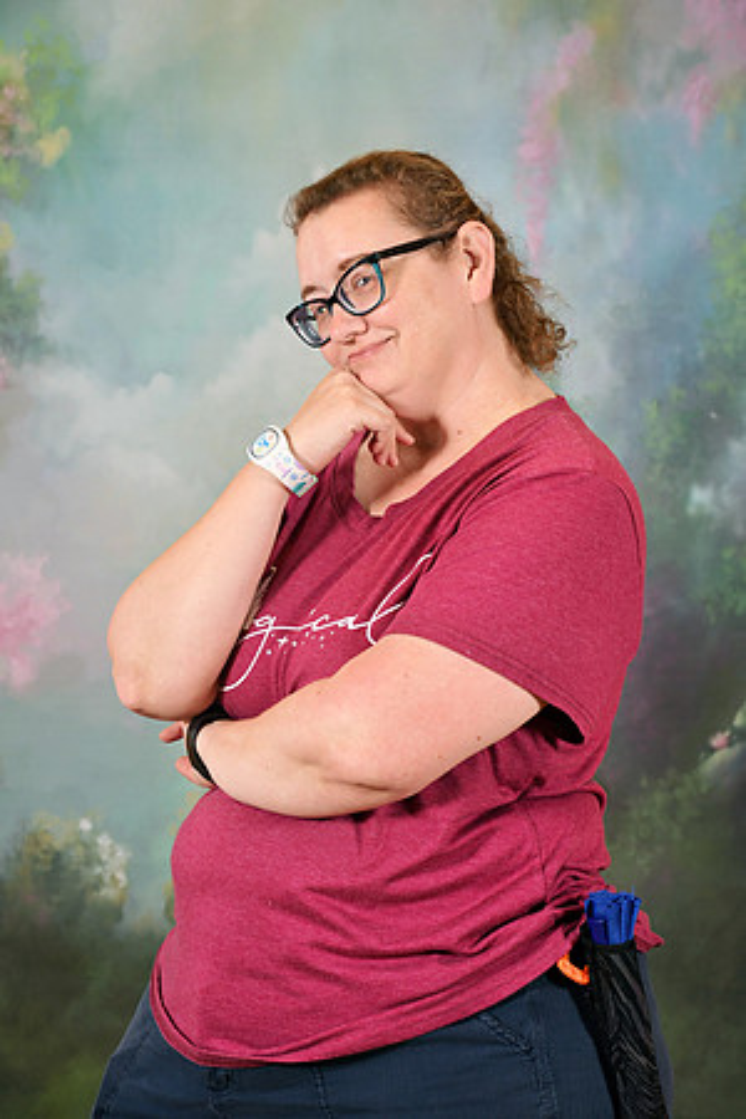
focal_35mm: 84
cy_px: 560
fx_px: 2611
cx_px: 373
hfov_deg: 16.3
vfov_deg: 24.2
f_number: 6.3
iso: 400
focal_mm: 56
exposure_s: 1/125
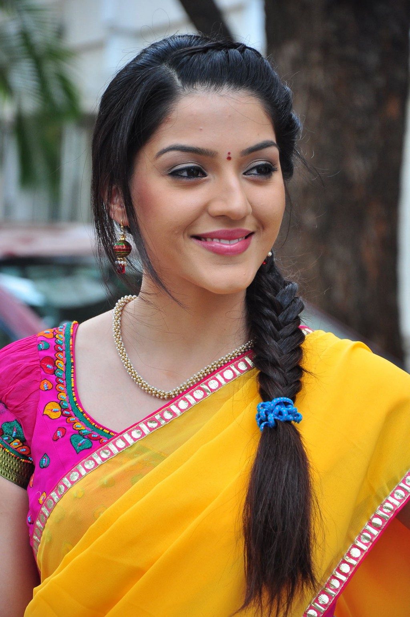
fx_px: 2699
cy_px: 308
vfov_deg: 13.1
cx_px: 205
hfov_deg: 8.7
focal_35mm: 158
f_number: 6.3
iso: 500
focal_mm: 105
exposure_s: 1/125
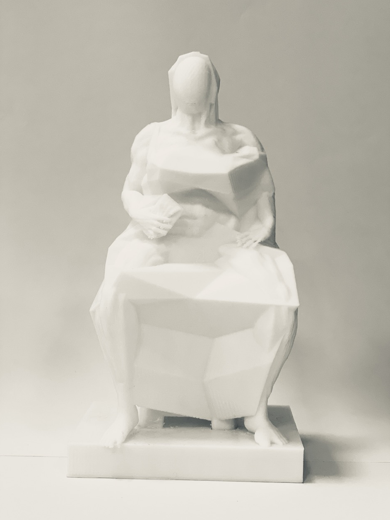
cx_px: 196
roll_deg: -1.4
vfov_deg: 36.2
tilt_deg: -4.5
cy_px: 255
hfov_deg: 27.5
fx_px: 796
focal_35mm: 53
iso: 80
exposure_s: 1/100
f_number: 2
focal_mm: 6
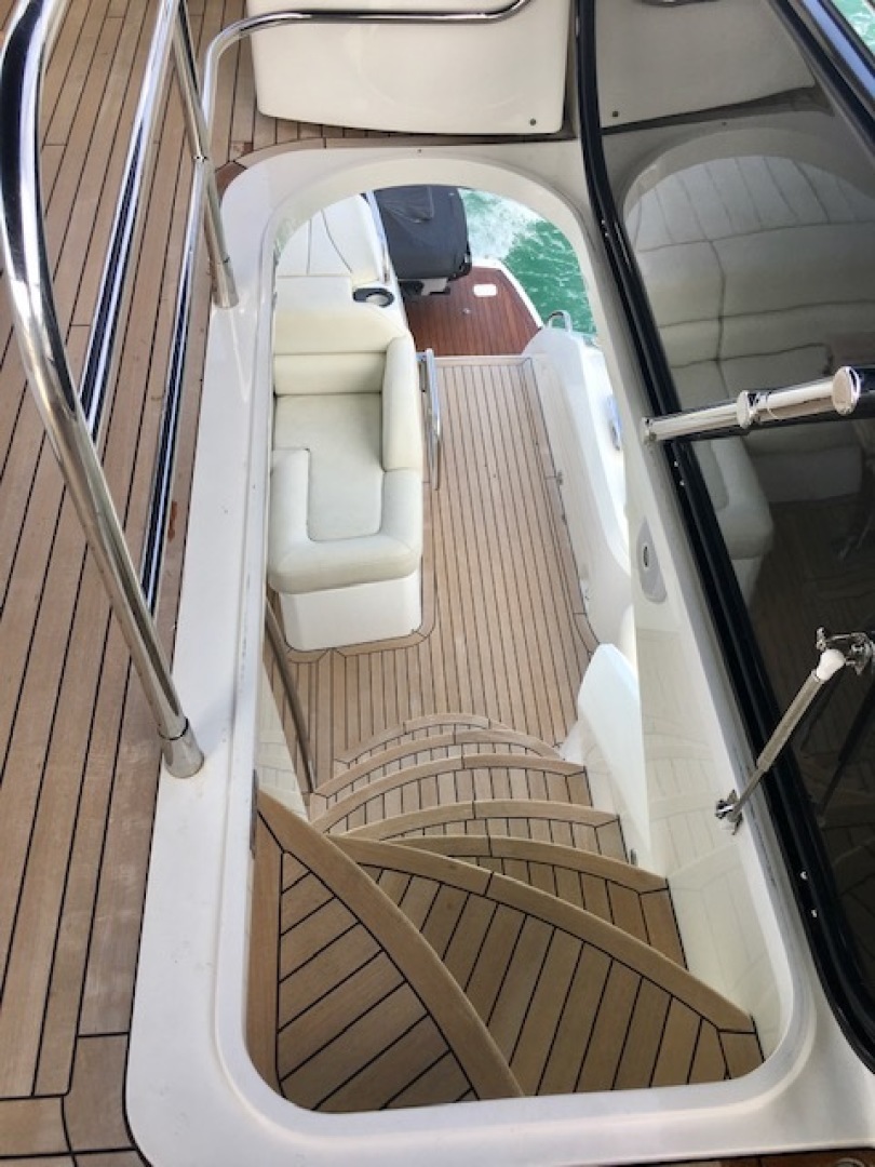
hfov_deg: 48.2
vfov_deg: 61.7
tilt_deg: -50.8
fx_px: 977
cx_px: 438
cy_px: 584
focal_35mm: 29
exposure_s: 1/549
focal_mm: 4.15
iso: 25
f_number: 2.2
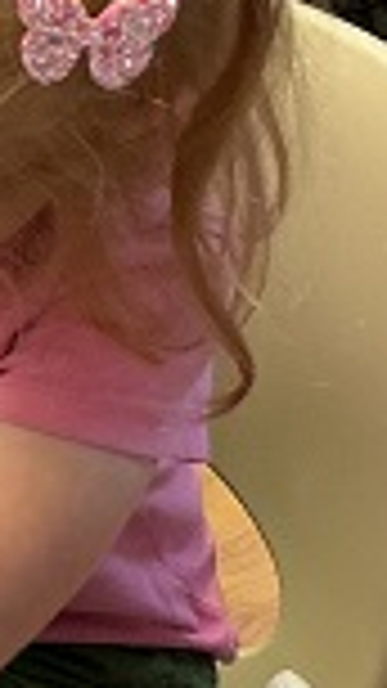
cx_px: -268
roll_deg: -6.5
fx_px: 1880
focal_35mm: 103
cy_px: 22
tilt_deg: -32.5
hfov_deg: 11.1
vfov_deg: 20.2
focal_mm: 3
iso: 160
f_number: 1.8
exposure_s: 1/60
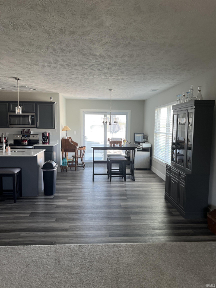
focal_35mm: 26
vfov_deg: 67.3
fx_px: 216
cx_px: 108
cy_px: 144
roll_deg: -1.3
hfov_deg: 53.0
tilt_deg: -6.9
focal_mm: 5.7
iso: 80
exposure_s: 1/60
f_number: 1.5
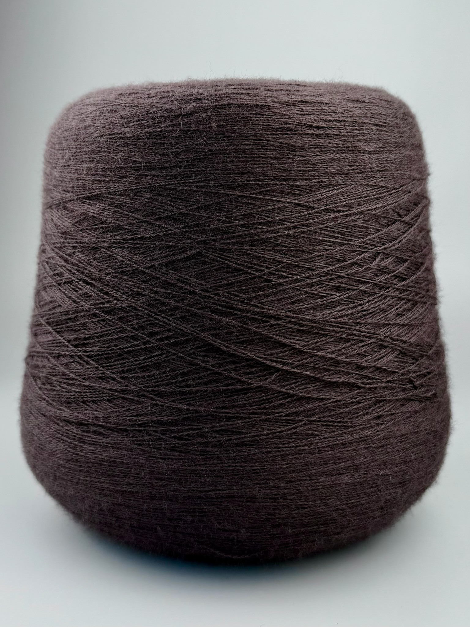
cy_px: 314
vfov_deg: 71.6
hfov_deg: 56.8
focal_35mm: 24
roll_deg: -0.7
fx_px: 434
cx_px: 235
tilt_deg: -4.9
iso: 100
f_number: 1.78
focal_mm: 6.76
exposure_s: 1/780
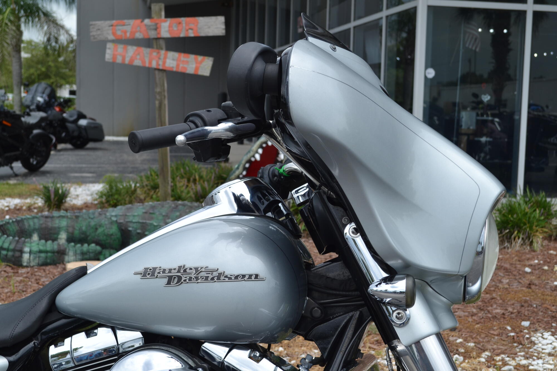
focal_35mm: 52
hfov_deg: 37.9
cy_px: 186
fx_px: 812
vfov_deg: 25.7
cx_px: 278
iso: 100
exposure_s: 1/200
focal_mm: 35
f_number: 7.1
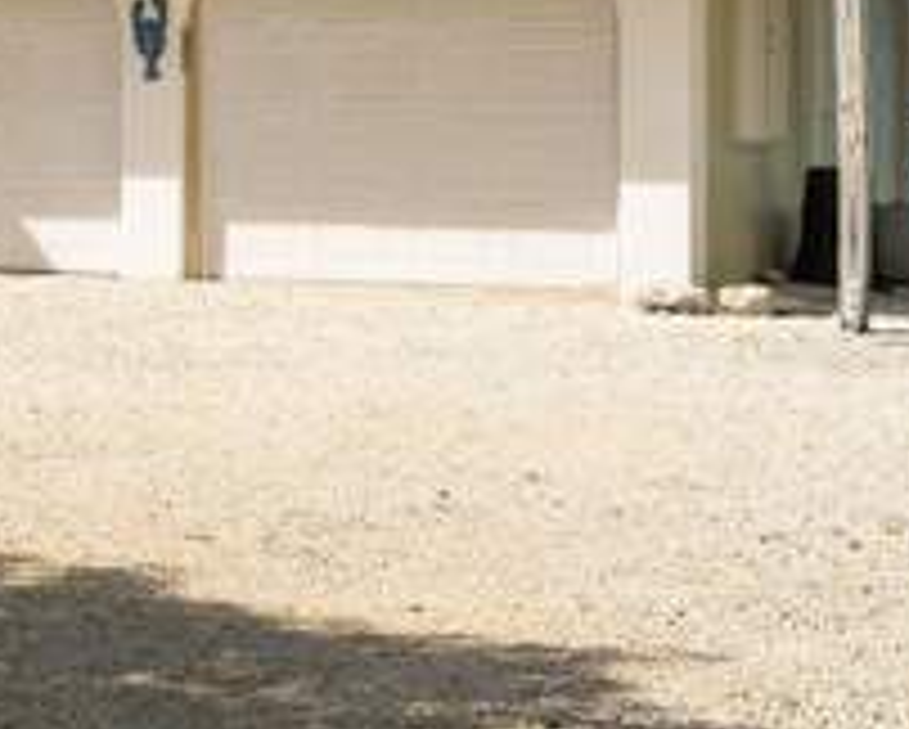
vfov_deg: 13.6
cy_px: -9
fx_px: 3016
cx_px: -392
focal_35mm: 112
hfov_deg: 15.9
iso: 100
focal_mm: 30
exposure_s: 1/200
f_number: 10
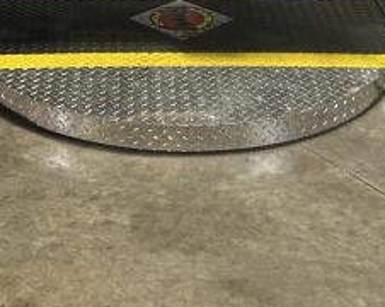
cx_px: 177
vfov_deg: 15.7
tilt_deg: -13.6
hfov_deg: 21.3
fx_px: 1024
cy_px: -154
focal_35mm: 90
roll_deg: -0.9
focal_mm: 5.7
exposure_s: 1/60
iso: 100
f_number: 1.5
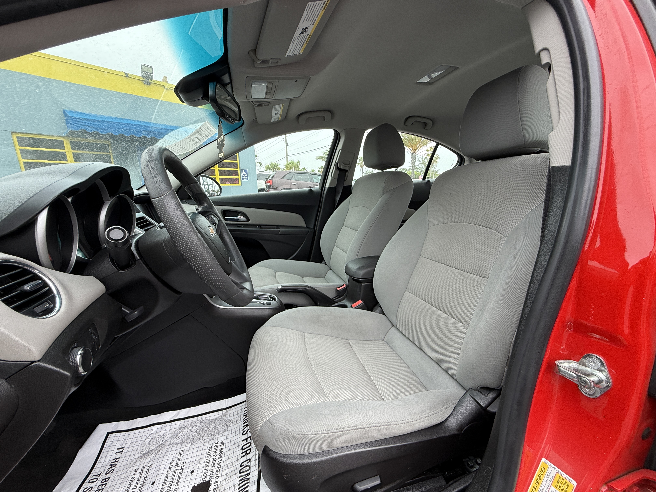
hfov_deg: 102.1
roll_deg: +1.4
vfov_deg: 85.7
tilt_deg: -11.7
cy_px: 246
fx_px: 265
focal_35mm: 14
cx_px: 328
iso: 64
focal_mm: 2.22
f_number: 2.2
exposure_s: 1/301
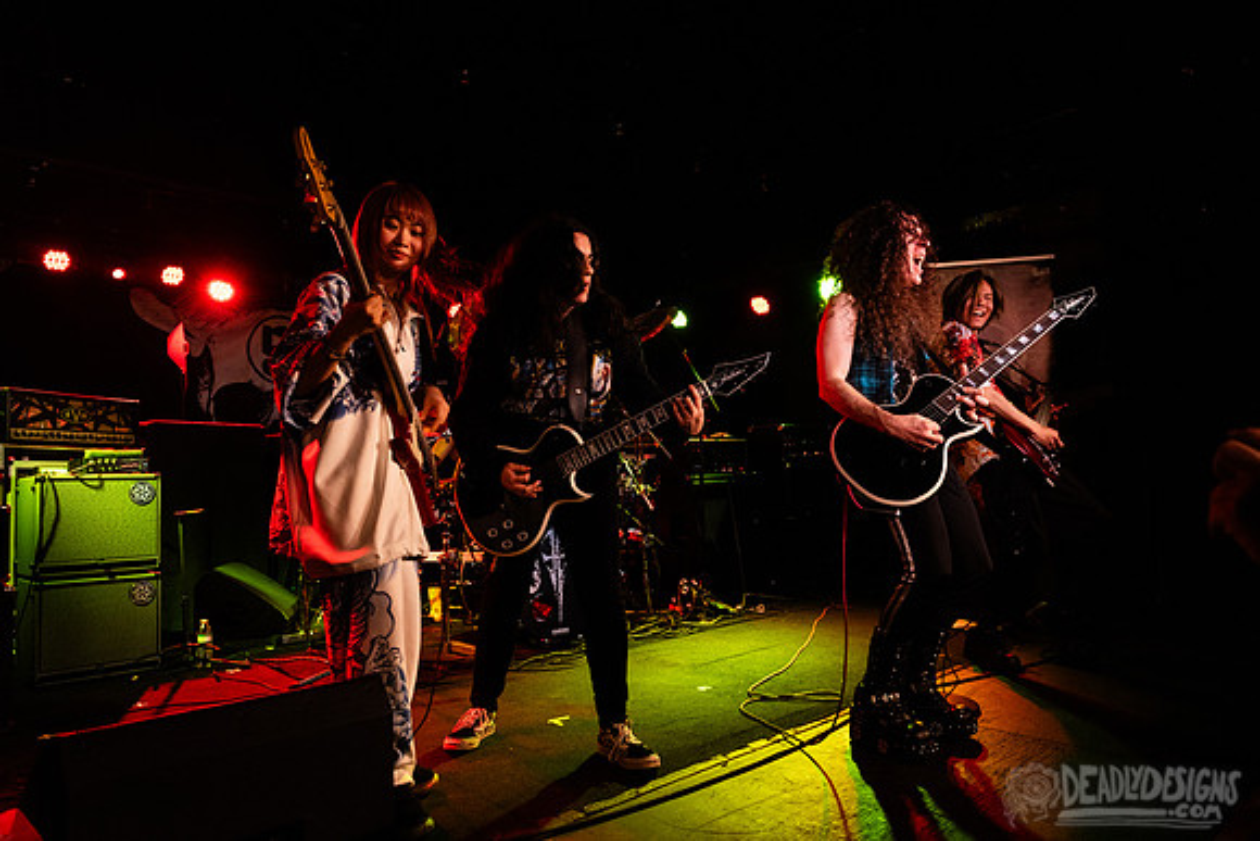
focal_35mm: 24
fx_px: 840
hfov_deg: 73.7
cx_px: 630
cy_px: 420
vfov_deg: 53.2
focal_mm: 24
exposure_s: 1/160
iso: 2000
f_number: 3.5
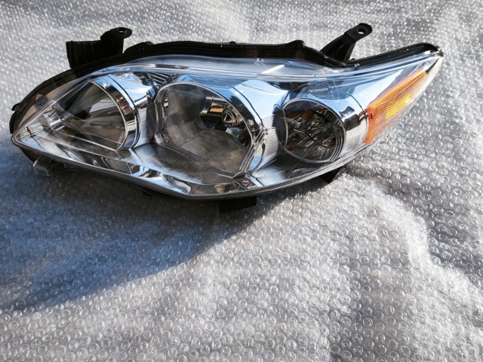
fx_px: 488
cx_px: 242
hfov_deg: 52.6
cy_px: 181
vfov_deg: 40.7
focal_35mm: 35
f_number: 1.7
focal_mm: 5.35
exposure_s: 1/2204
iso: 80
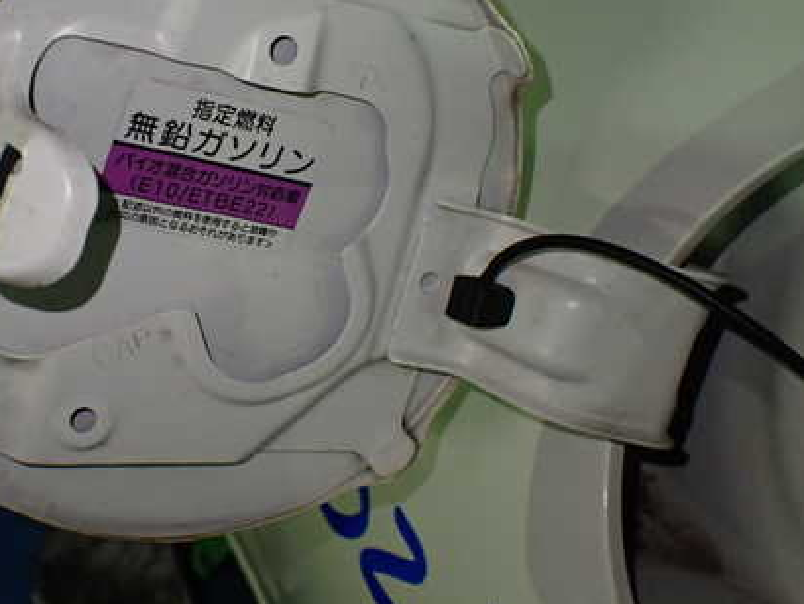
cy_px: 220
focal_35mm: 44
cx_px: 258
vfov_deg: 32.7
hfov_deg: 42.3
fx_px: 1022
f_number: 2.3
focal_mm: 5.4
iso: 400
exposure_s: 1/125
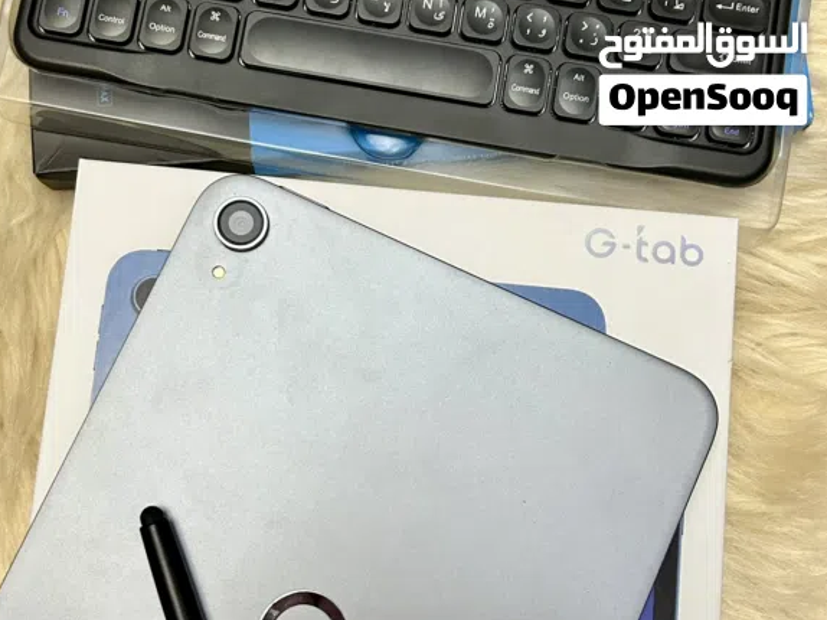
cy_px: 333
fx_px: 693
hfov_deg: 61.6
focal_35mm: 29
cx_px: 382
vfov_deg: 48.2
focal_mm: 5.7
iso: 250
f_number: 1.5
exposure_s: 1/50
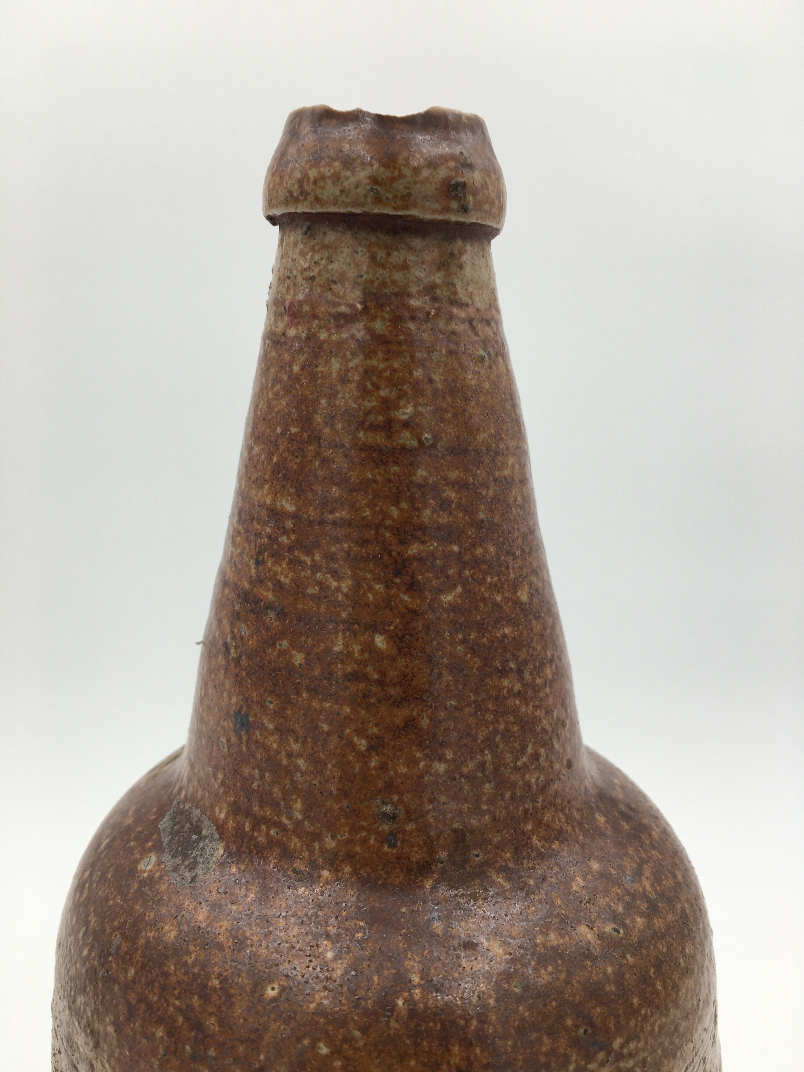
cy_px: 536
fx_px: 898
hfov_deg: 48.2
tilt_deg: -9.4
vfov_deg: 61.7
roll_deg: -0.9
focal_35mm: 29
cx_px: 402
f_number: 2.2
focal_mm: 4.15
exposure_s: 1/100
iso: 25
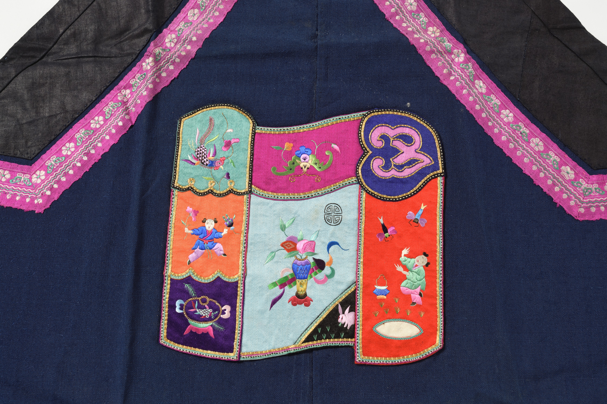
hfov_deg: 54.4
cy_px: 202
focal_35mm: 35
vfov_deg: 37.9
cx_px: 304
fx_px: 590
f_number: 14
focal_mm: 35
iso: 100
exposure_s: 1/60
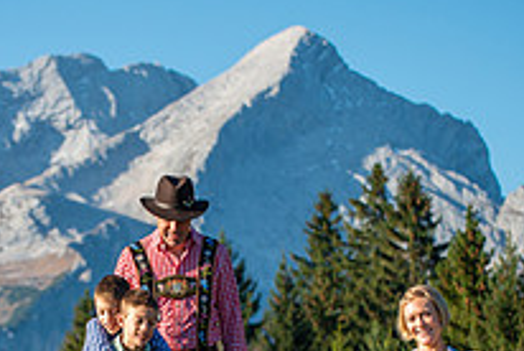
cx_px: 188
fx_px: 4183
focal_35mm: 287
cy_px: 334
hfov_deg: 7.2
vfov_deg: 4.8
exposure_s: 1/1250
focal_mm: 102
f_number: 5
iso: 200
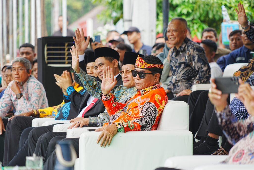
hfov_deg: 8.6
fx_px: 1693
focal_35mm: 240
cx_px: 127
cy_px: 85
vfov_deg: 5.7
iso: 200
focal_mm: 240
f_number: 6.3
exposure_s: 1/125
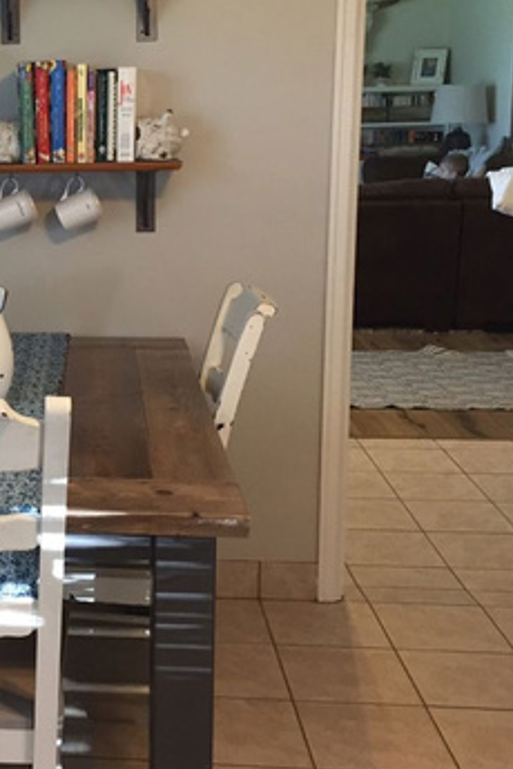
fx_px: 1197
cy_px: 305
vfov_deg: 35.5
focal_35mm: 56
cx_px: -45
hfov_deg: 22.8
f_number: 2.2
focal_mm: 4.15
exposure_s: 1/30
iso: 100
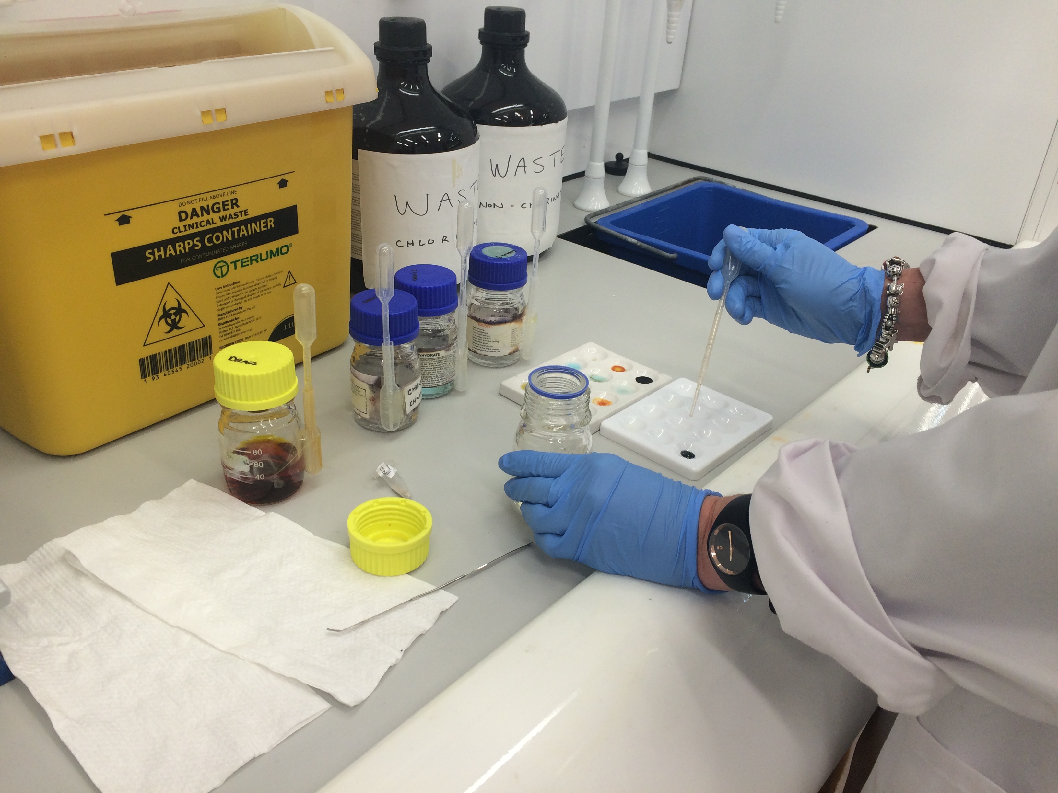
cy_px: 396
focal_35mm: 29
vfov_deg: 48.2
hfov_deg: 61.7
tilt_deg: -29.6
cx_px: 529
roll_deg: -3.7
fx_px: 886
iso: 50
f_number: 2.2
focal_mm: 4.15
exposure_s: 1/100
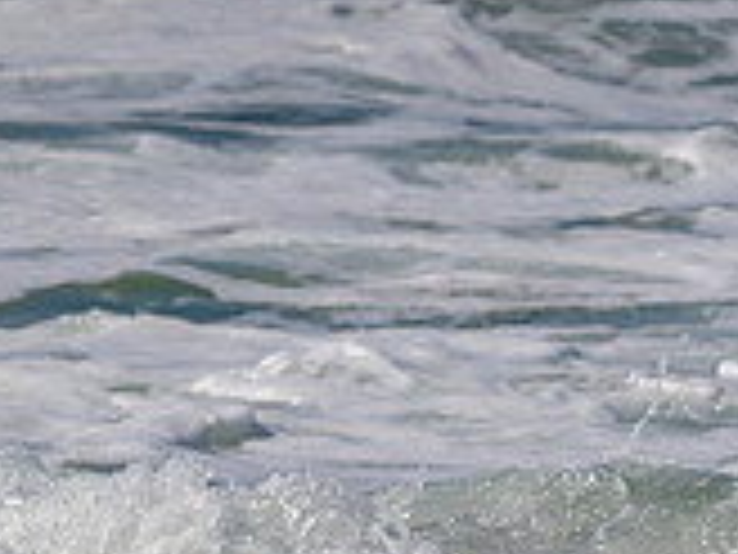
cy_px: 736
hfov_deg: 1.1
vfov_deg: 0.8
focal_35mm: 1795
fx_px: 38269
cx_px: 1003
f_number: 10
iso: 200
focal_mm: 470
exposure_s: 1/2000
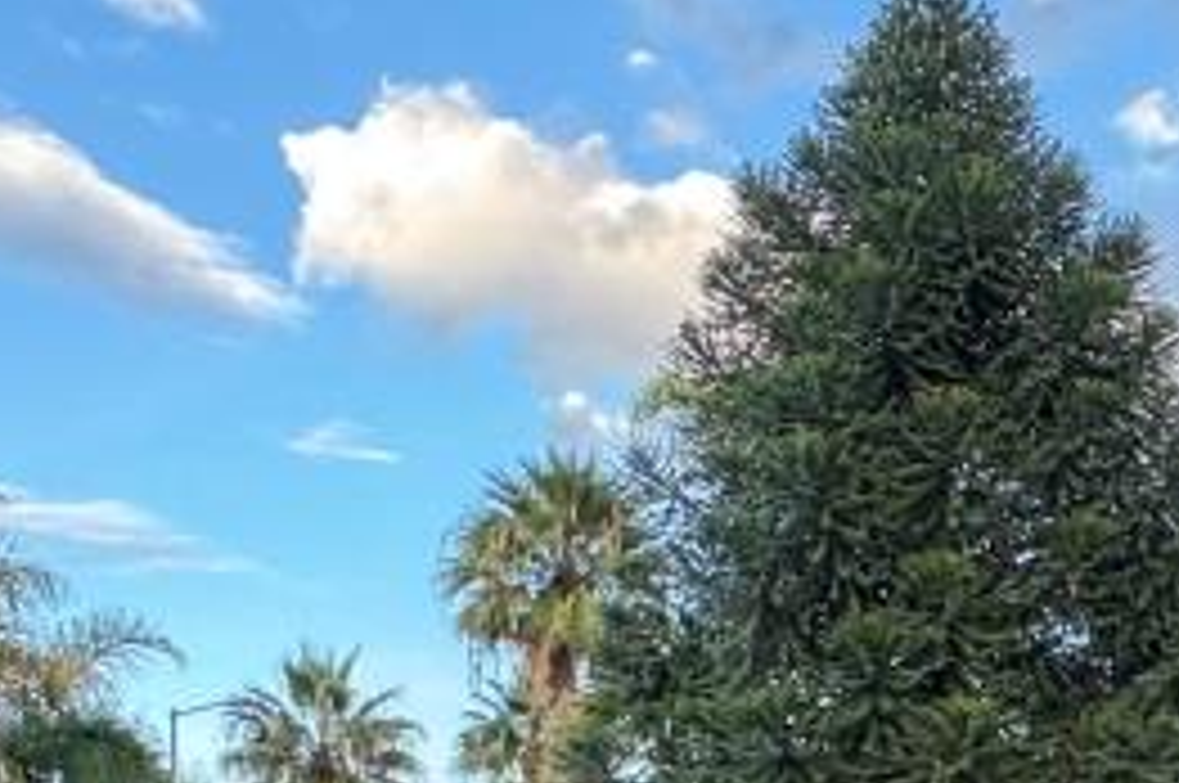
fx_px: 1864
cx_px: 1035
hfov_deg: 33.5
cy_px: 1148
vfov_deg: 20.5
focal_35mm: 57
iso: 160
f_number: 2.2
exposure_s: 1/99
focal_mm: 2.22
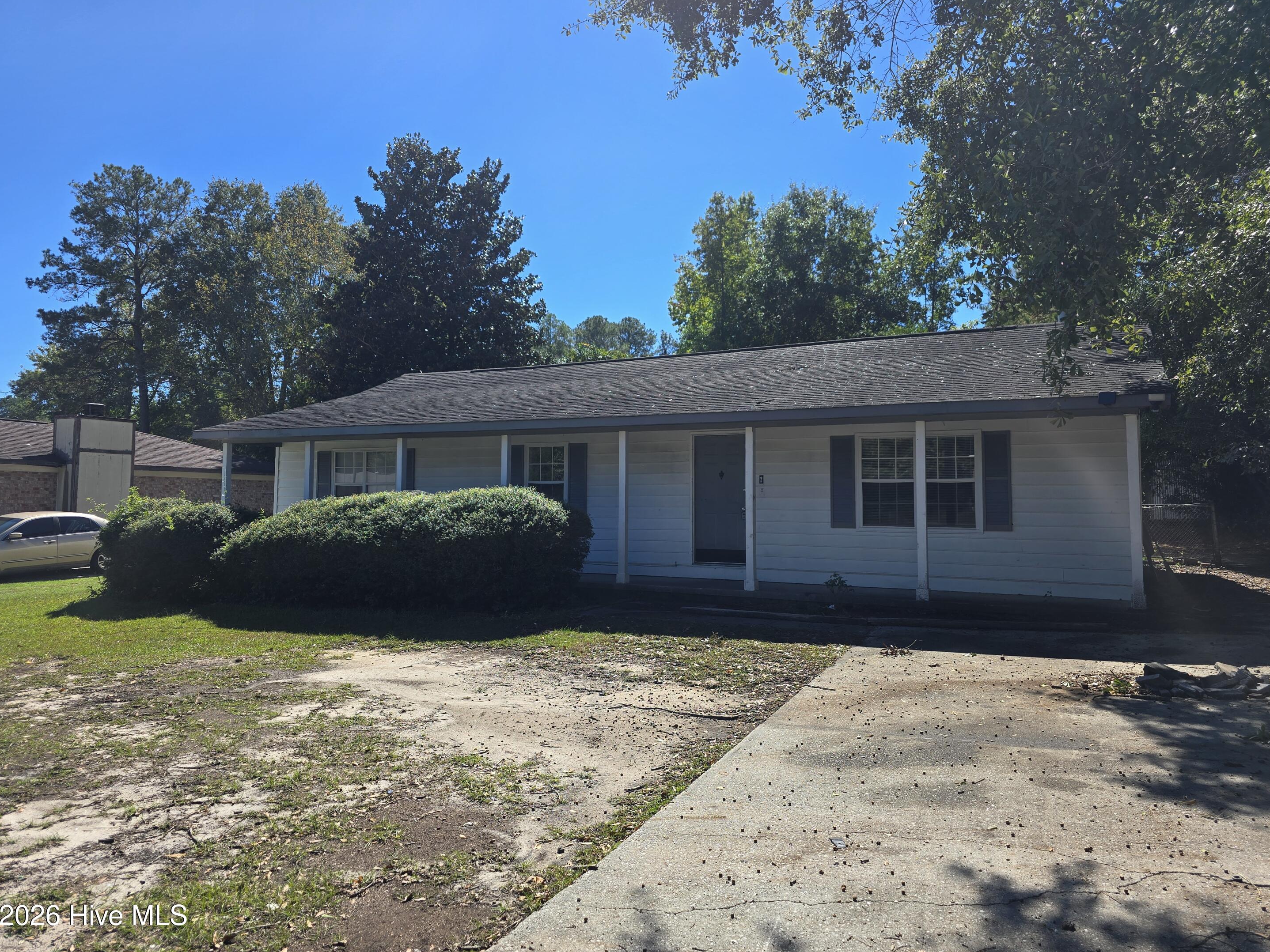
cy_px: 464
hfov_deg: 71.6
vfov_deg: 56.8
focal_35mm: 24
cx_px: 638
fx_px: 880
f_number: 1.7
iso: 12
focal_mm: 6.3
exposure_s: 1/633
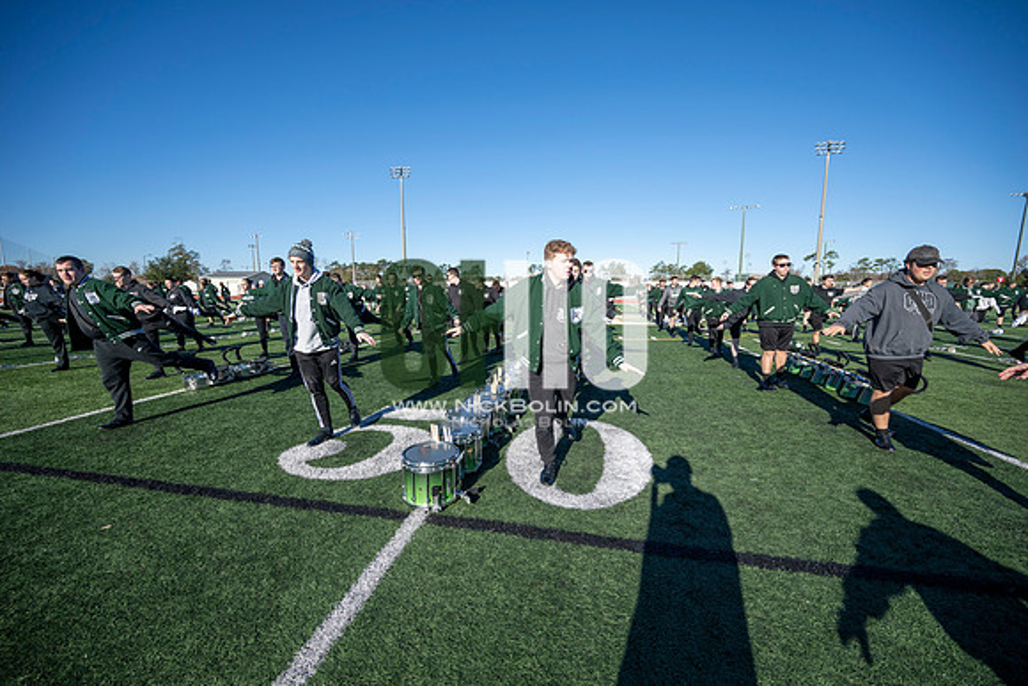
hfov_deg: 104.2
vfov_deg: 81.2
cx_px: 514
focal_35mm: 14
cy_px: 343
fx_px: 400
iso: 160
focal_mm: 14
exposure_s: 1/2000
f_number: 4
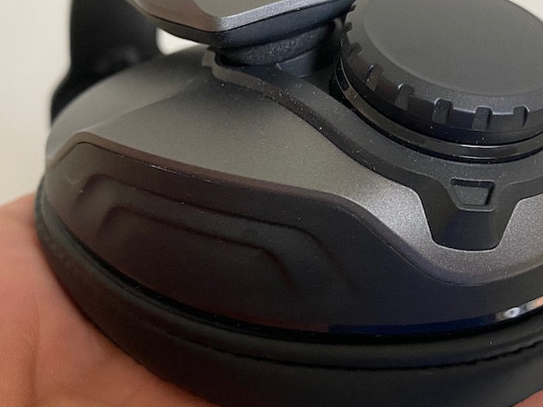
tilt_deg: -41.0
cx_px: 364
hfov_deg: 43.2
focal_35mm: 43
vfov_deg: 33.2
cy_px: 128
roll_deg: +12.7
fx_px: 674
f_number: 1.8
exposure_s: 1/60
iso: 160
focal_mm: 4.25
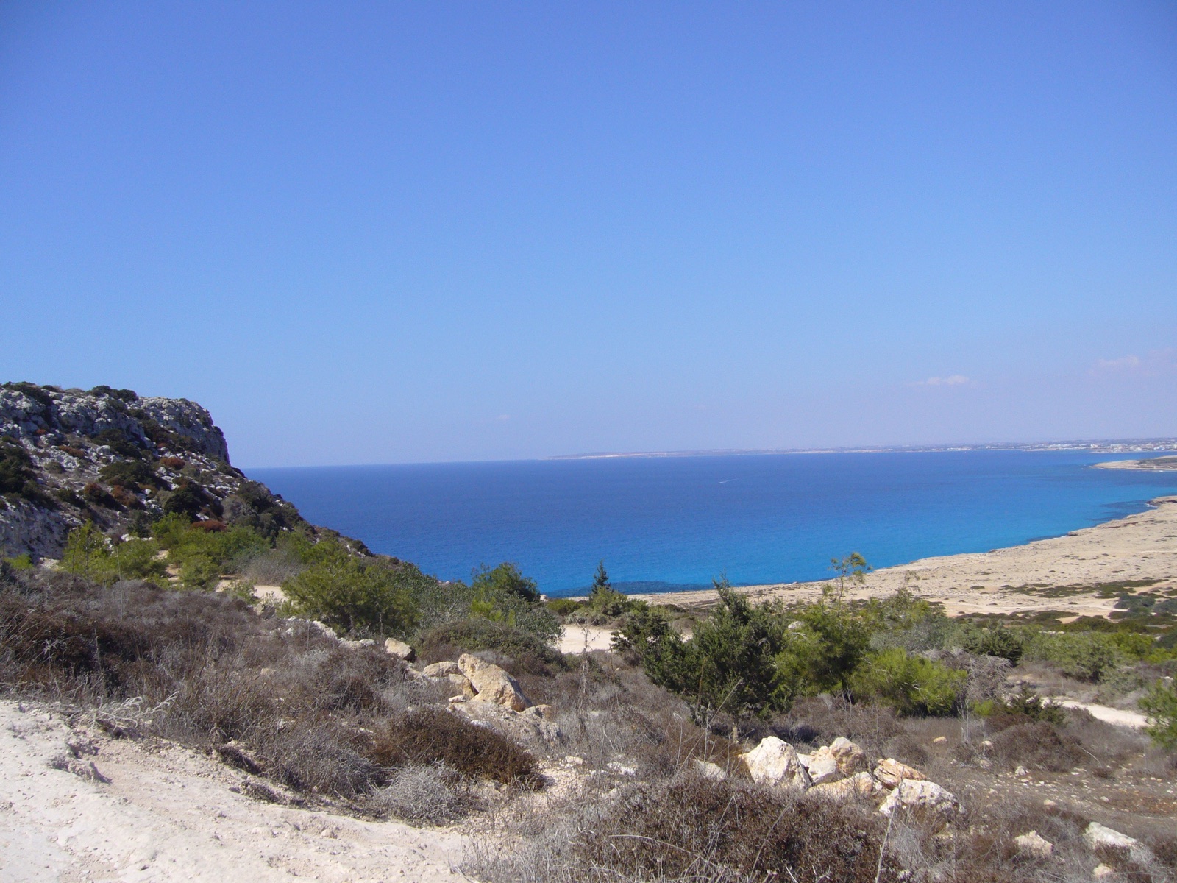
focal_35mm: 35
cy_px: 442
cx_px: 588
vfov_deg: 40.7
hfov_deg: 52.6
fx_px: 1190
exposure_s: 1/500
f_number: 5.6
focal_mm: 5.8
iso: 80
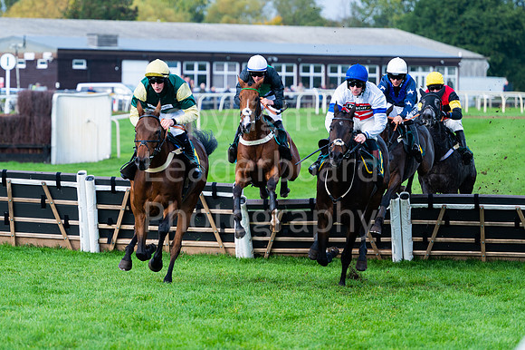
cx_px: 242
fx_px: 2673
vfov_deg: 7.5
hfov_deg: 11.2
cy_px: 161
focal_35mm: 183
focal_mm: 170
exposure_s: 1/1000
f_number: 4
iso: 500
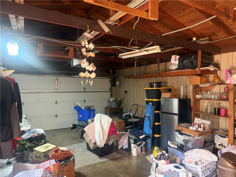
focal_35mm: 24
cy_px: 88
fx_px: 164
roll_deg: -0.7
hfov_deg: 71.6
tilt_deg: -1.2
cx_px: 118
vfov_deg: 56.8
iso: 800
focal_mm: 6.76
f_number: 1.78
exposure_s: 1/60
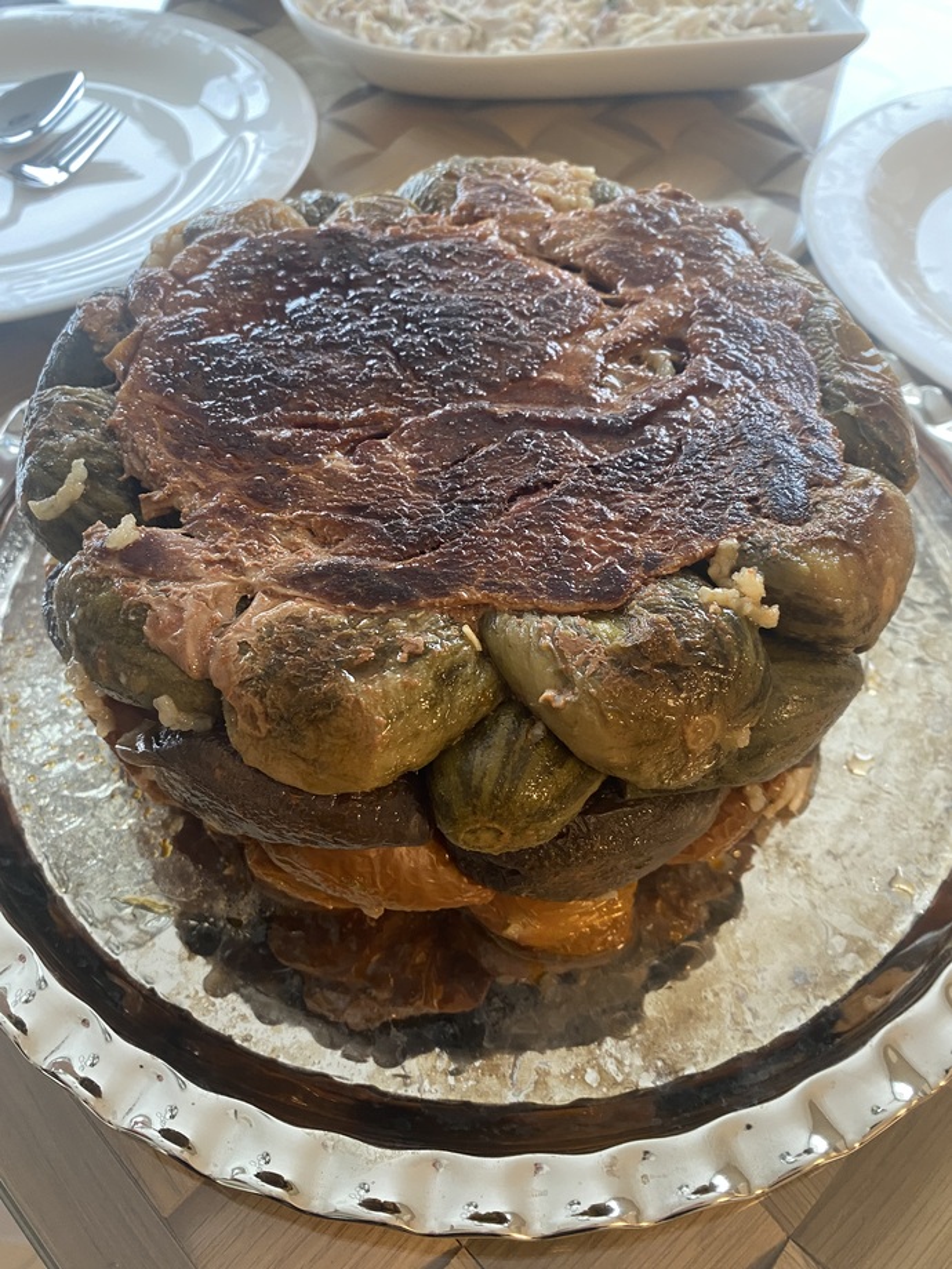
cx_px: 476
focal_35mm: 26
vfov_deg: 67.3
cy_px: 634
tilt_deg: -53.0
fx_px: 953
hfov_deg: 53.1
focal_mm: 4.25
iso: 200
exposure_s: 1/60
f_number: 1.8
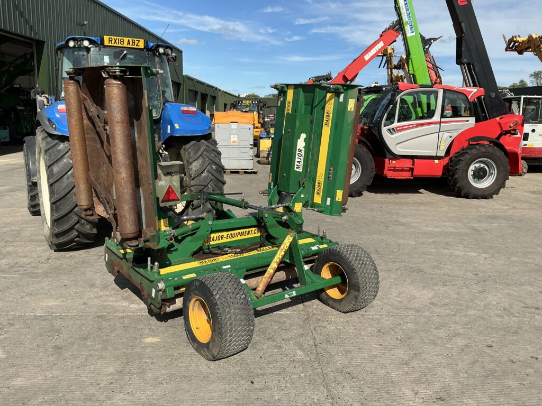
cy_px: 203
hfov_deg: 63.4
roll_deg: -2.0
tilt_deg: -10.0
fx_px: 438
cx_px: 271
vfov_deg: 49.7
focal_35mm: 28
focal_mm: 3
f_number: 1.8
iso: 25
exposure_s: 1/1984
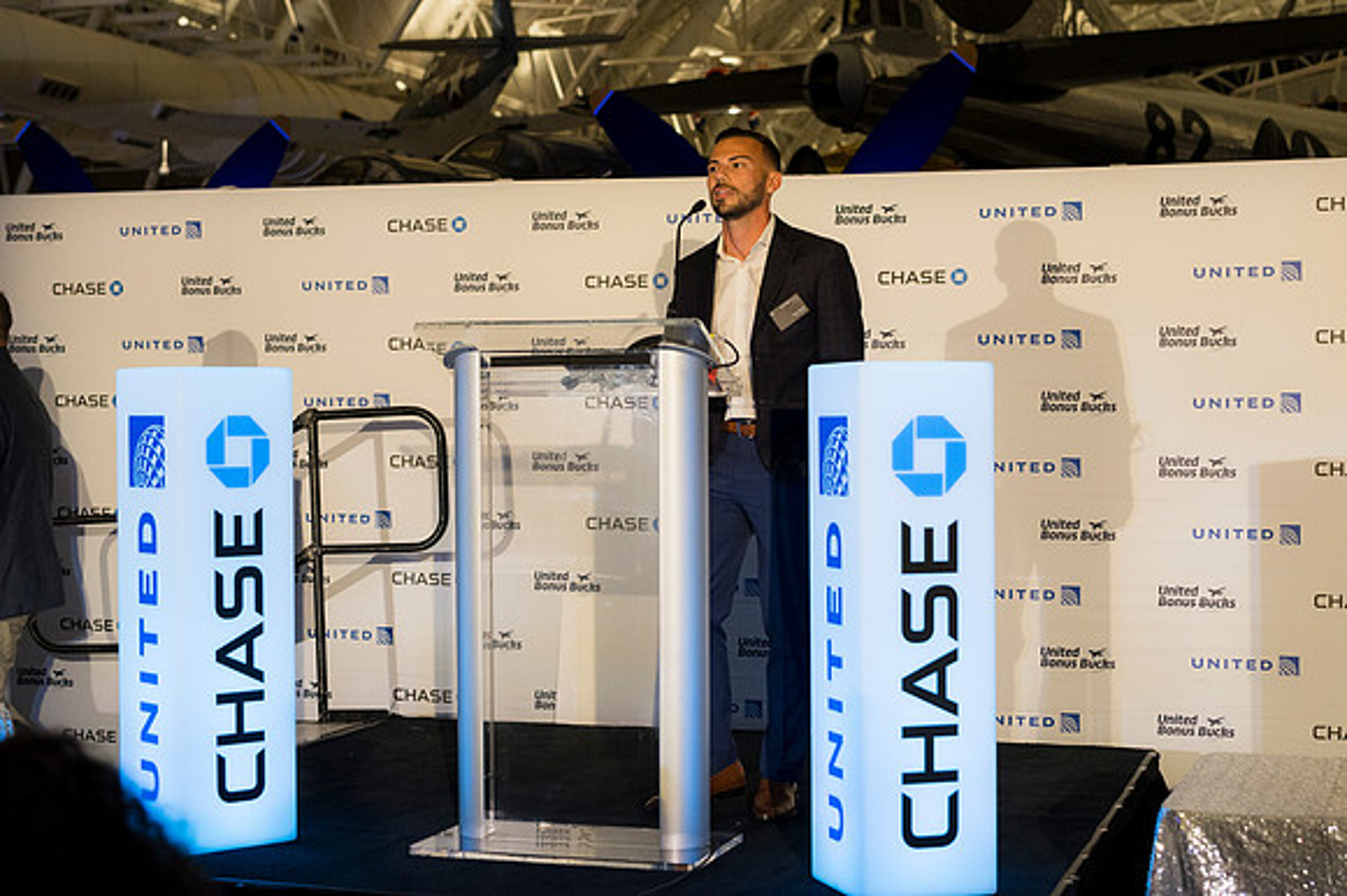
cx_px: 674
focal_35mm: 55
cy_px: 448
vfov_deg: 24.6
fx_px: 2057
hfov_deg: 36.3
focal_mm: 37
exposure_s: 1/200
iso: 640
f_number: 2.8
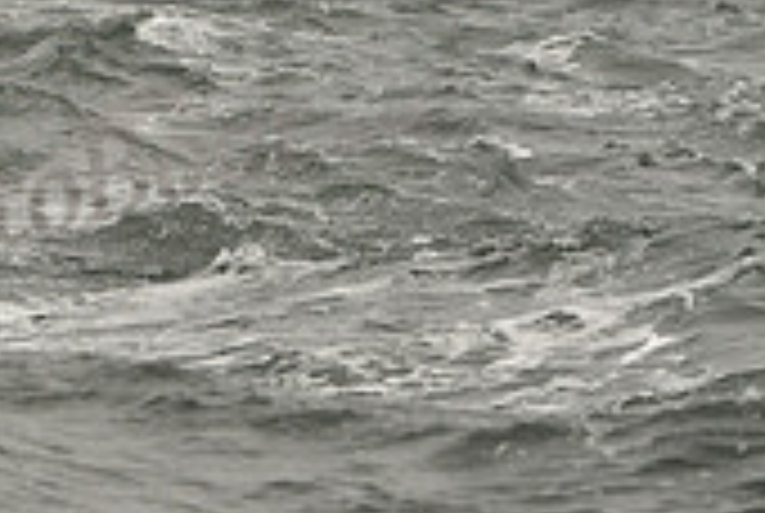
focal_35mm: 1021
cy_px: 11
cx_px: -432
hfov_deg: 2.0
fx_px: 21734
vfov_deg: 1.4
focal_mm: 300
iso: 400
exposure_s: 1/1250
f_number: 7.1
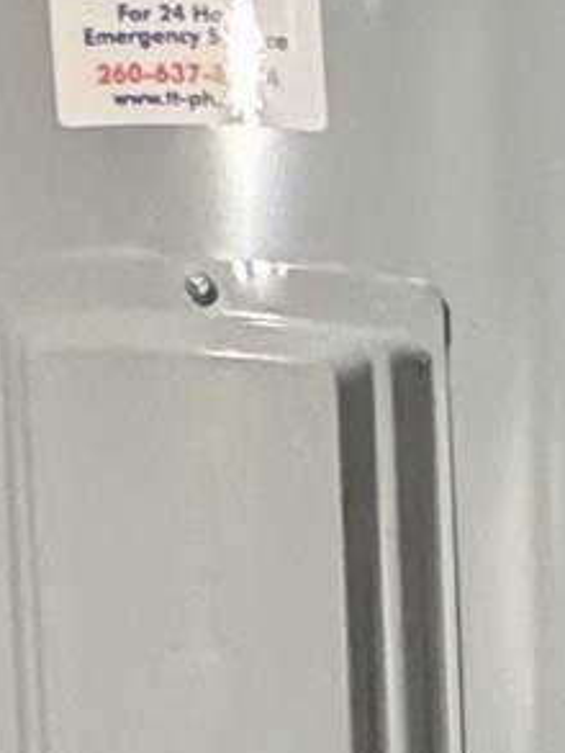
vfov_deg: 13.3
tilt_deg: -6.2
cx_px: 1500
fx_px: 2392
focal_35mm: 110
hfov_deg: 10.7
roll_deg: -1.1
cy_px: 1799
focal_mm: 2.22
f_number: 2.2
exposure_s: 1/60
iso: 1000
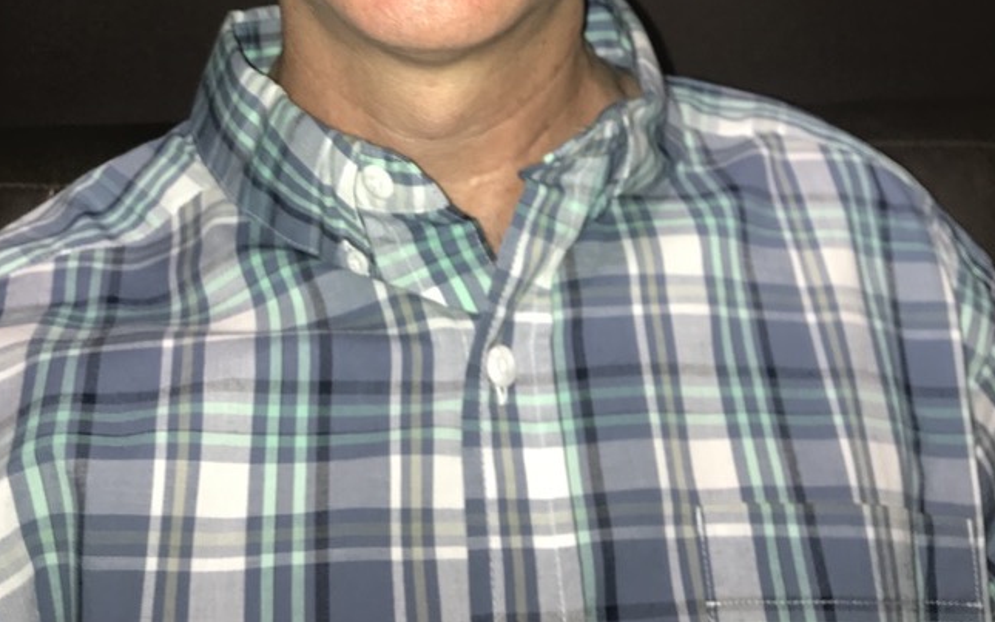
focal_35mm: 46
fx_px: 1247
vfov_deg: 25.3
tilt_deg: -1.4
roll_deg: +2.2
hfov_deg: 43.5
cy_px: -111
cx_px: 491
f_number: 1.8
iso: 25
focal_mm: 3.99
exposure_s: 1/30
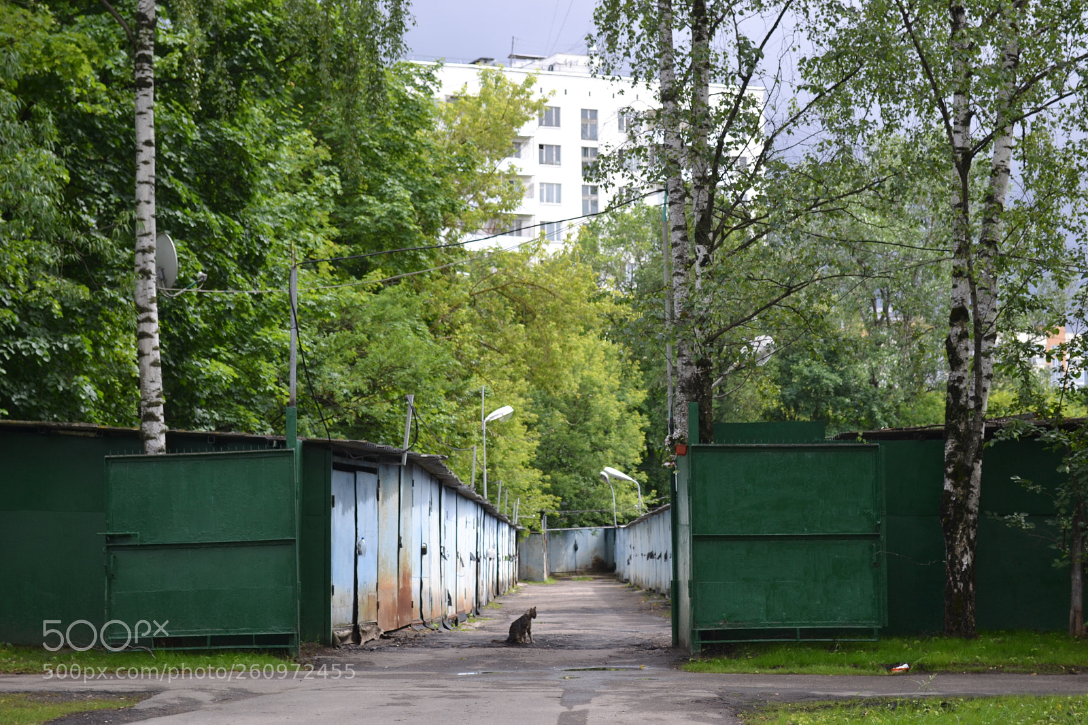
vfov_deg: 18.9
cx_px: 544
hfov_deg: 28.1
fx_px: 2175
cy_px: 362
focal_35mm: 72
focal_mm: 48
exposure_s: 1/125
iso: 110
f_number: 5.6
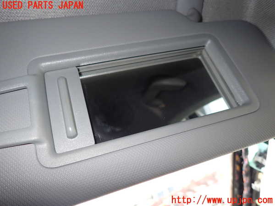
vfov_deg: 54.9
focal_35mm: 25
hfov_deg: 69.4
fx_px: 199
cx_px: 138
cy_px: 103
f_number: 5.6
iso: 200
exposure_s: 1/30
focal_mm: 4.5
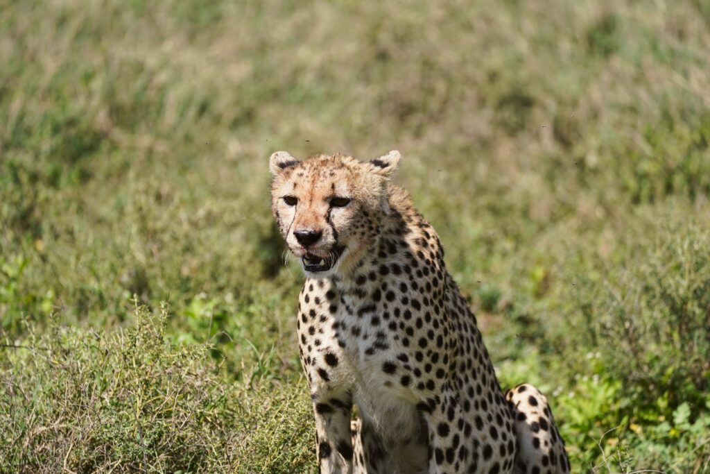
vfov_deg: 3.4
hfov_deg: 5.2
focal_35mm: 400
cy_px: 237
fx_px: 7889
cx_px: 355
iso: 320
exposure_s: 1/1250
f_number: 5.6
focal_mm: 400
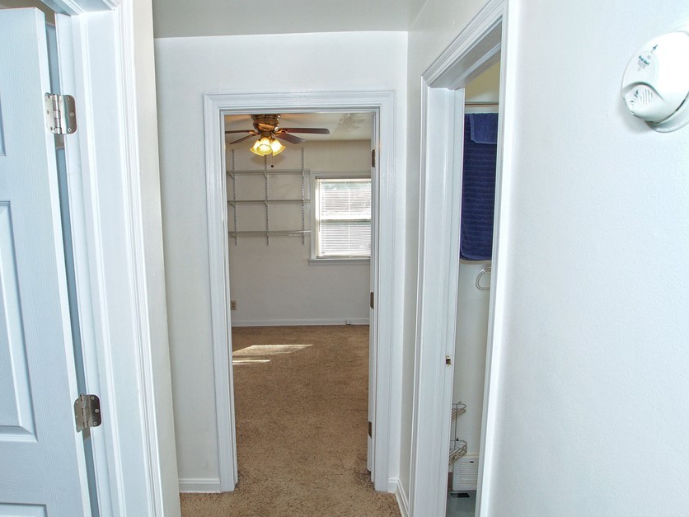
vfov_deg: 64.2
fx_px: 411
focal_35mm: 21
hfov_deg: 79.3
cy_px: 285
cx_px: 286
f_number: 4.5
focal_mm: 11
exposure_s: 1/125
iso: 400
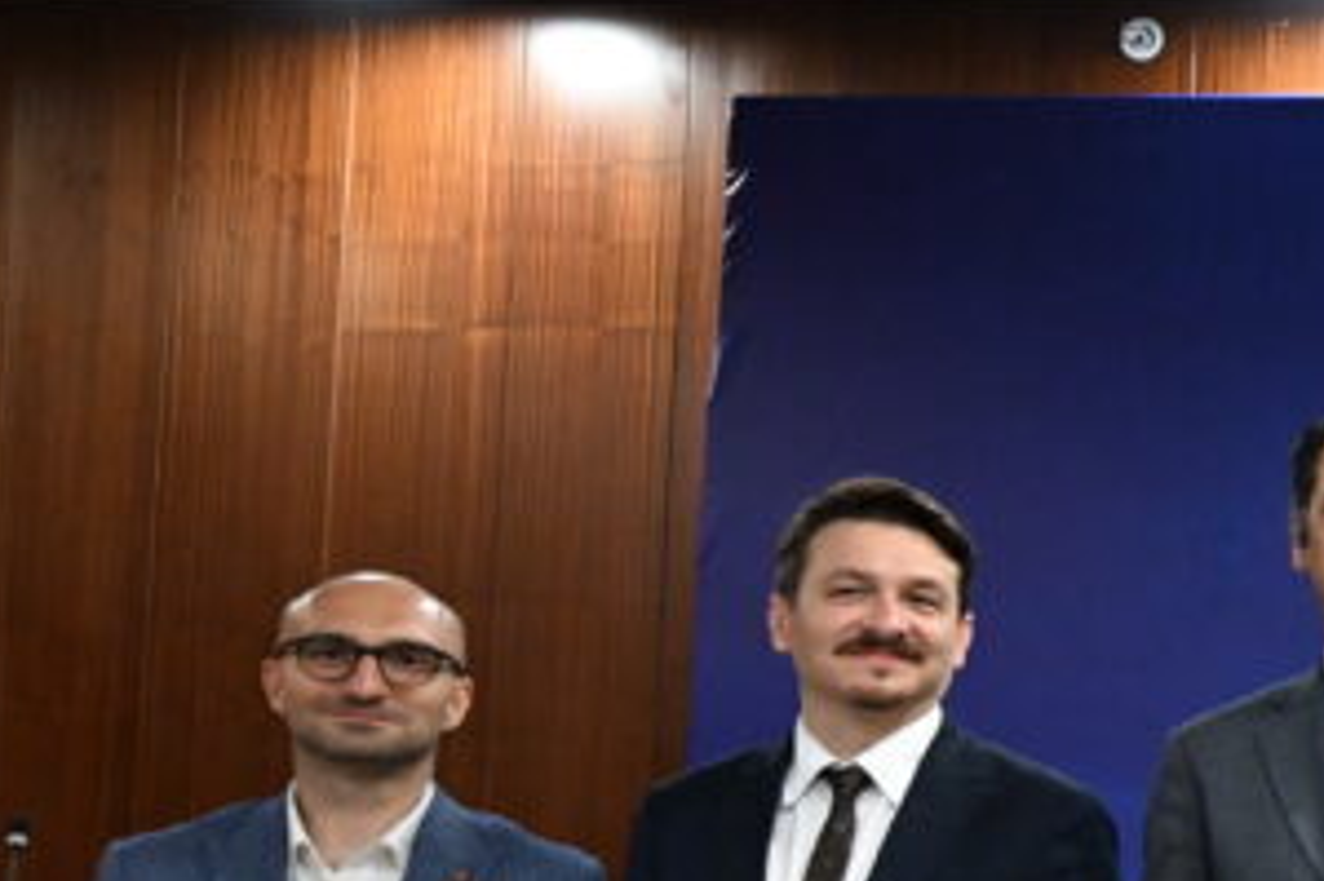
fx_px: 3308
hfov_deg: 16.6
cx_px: 2706
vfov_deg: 15.0
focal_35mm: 90
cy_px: 773
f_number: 3.2
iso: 2500
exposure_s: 1/200
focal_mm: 21
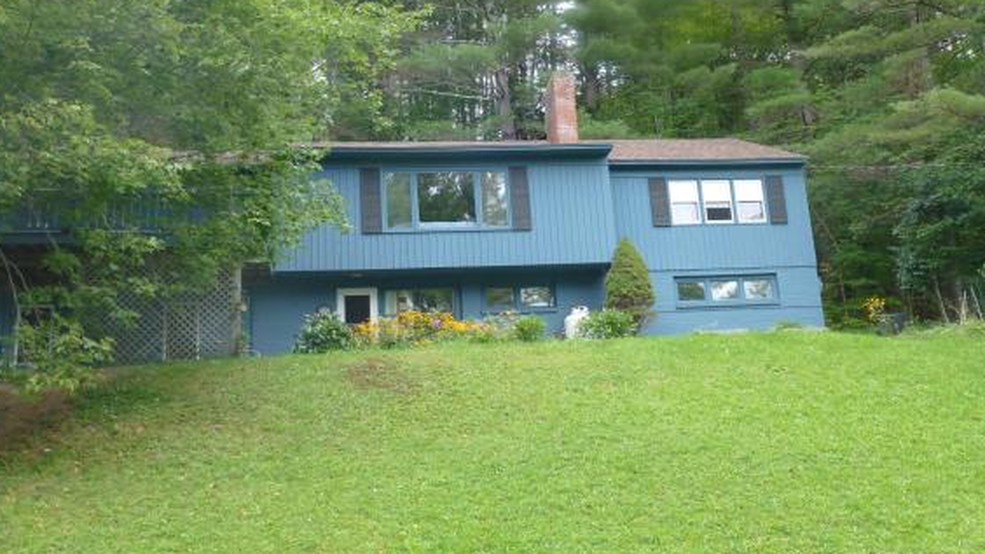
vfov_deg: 31.9
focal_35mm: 37
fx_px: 966
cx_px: 484
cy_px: 245
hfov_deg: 54.0
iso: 160
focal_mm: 5.9
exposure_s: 1/60
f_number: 3.6
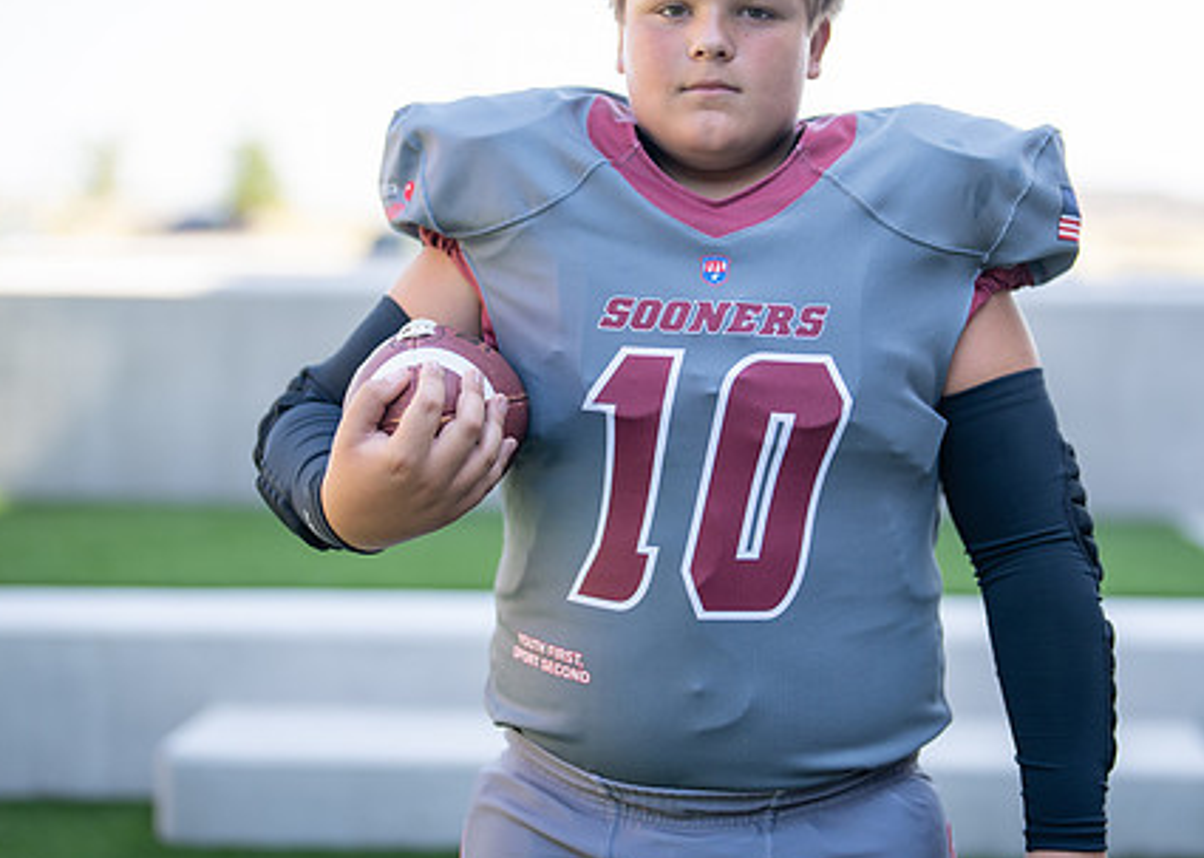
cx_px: 701
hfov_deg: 25.7
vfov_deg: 18.5
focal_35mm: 77
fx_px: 2631
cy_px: 317
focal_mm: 50
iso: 100
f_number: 1.2
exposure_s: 1/1600
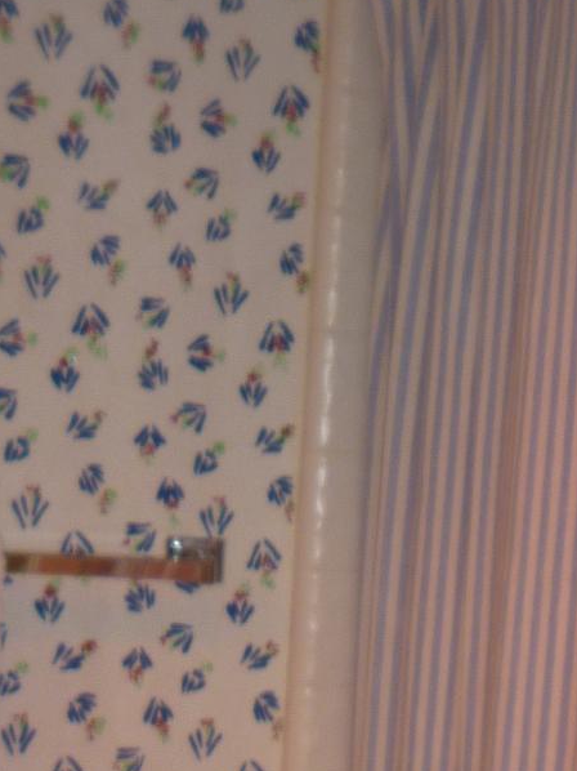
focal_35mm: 97
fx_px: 2157
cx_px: 531
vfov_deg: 19.8
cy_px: 735
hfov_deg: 15.0
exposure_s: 1/30
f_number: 3.3
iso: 100
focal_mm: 5.2
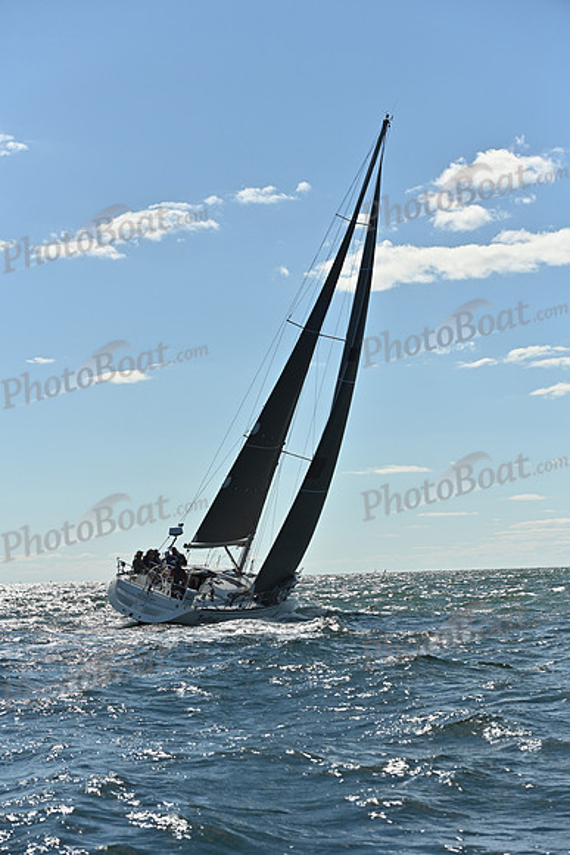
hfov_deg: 19.5
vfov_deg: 28.8
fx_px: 1661
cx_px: 285
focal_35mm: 70
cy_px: 428
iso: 320
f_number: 6.3
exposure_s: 1/5000
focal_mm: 70
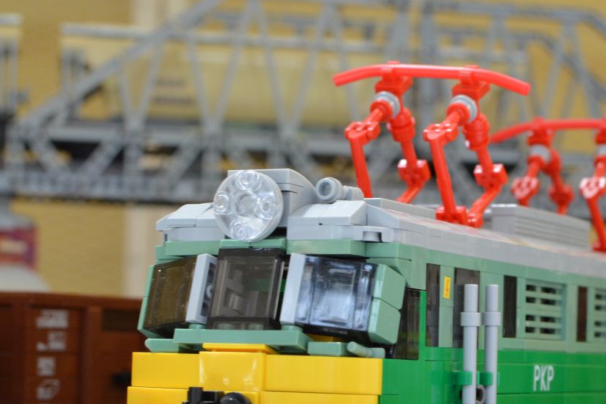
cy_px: 352
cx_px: 422
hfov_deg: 19.9
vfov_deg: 13.3
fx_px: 1716
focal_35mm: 102
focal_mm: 35
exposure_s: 1/25
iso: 800
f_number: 8
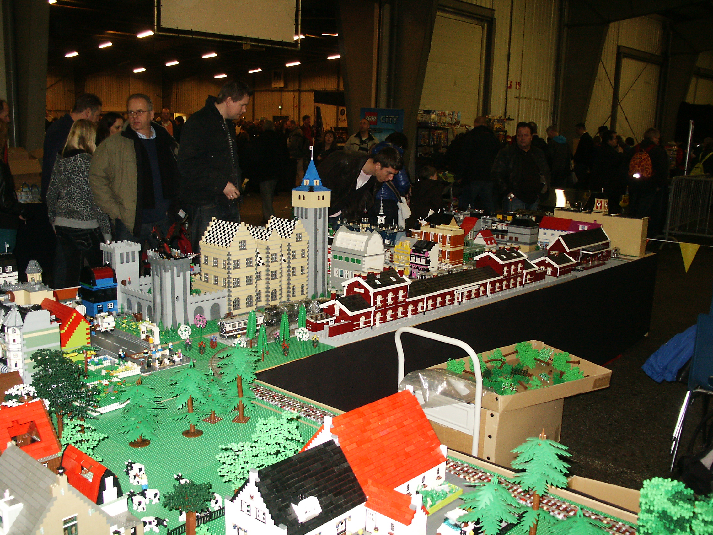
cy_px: 268
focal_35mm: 35
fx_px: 721
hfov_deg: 52.6
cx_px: 356
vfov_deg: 40.7
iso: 200
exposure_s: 1/45
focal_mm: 7.2
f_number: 3
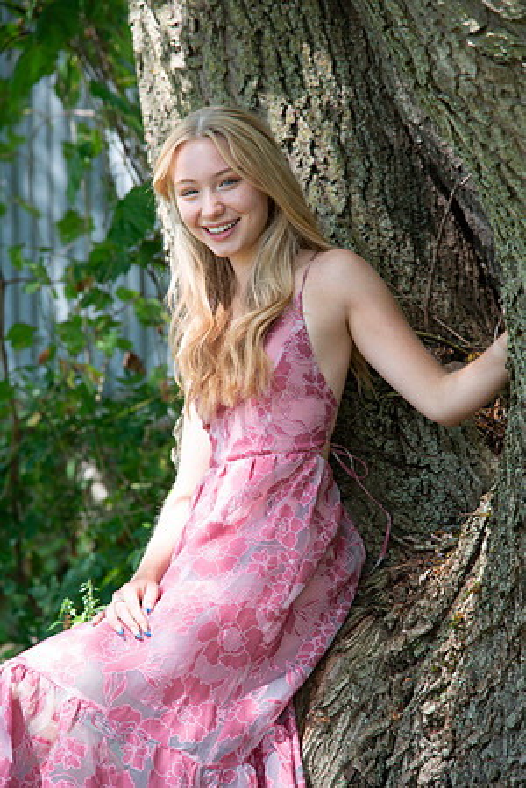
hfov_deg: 11.4
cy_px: 394
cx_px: 263
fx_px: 2630
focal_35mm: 120
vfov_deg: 17.1
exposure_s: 1/160
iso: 320
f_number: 5.6
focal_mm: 120
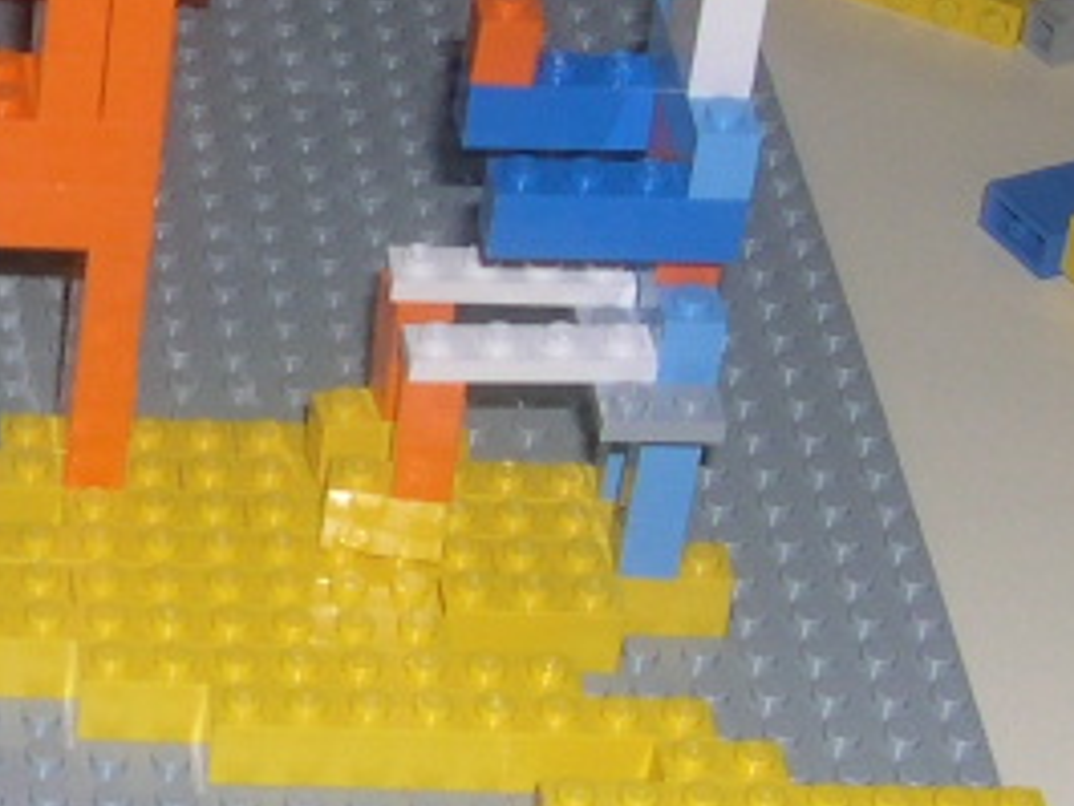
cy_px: 203
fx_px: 4563
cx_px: -308
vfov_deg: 10.1
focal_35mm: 147
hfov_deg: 13.0
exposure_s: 1/30
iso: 100
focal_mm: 8
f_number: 7.6
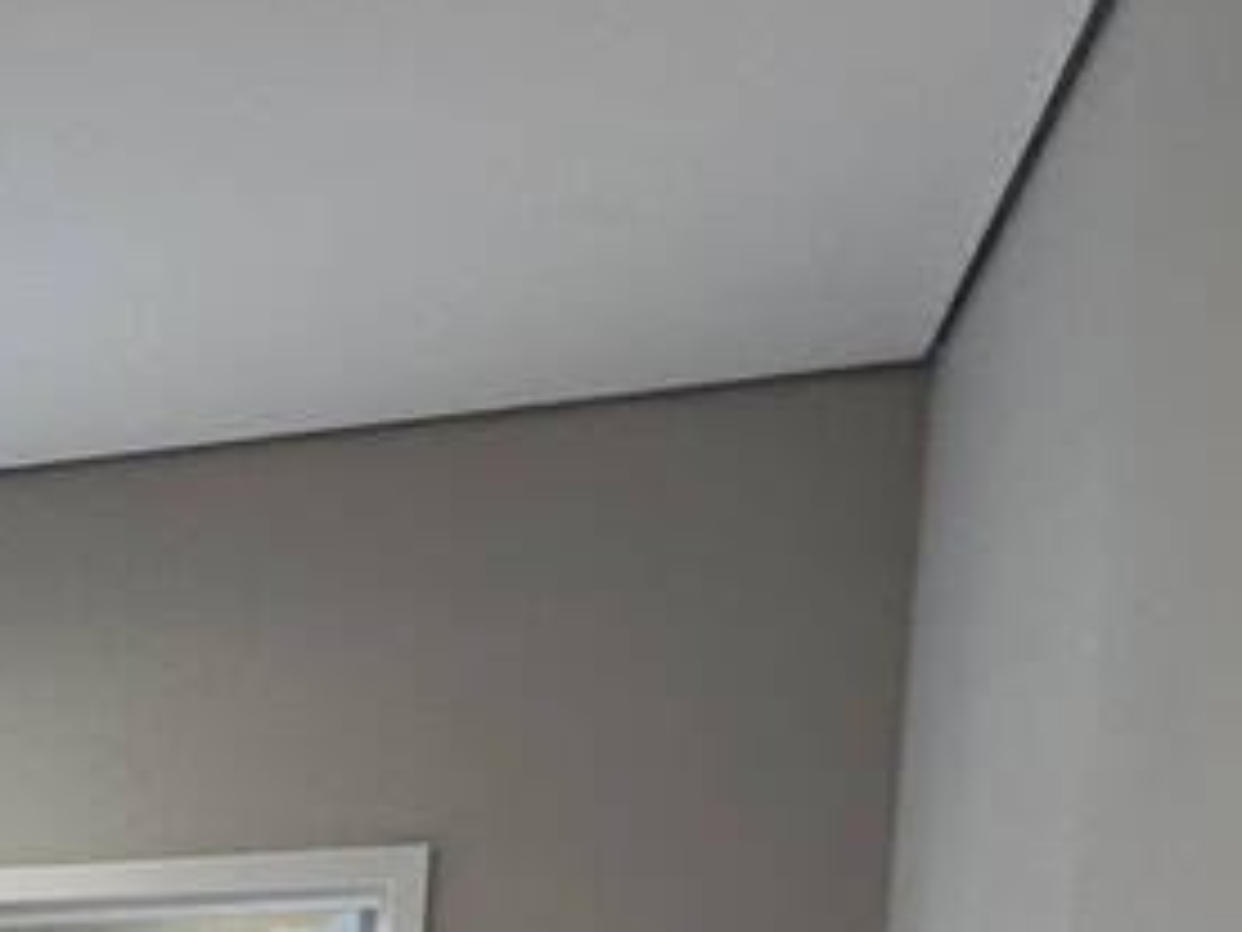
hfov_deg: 20.9
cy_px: 1616
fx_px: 2619
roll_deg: +0.3
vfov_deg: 17.0
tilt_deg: -3.5
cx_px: -810
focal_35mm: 73
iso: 160
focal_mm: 2.22
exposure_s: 1/120
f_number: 2.2
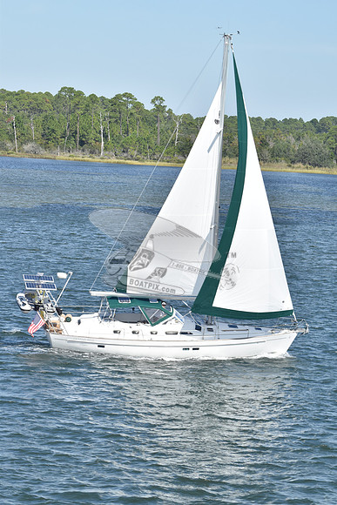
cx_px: 168
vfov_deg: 13.0
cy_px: 252
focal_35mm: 158
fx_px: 2210
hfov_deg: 8.7
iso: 400
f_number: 9.5
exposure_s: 1/1000
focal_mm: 105
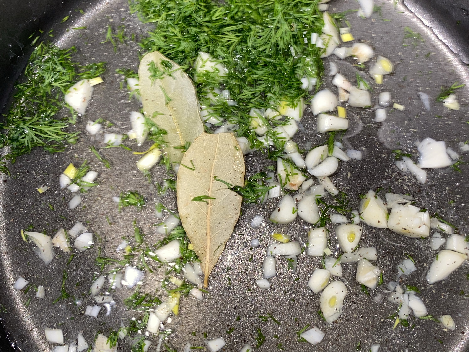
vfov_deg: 40.7
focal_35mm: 35
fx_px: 474
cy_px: 168
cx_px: 234
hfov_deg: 52.6
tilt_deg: -78.9
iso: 40
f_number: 1.8
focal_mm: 4.25
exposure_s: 1/7
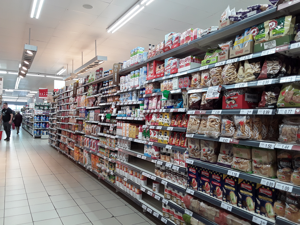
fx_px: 234
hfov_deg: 65.3
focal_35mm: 27
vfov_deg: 51.4
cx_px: 150
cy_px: 112
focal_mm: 2.91
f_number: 1.9
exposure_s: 1/33
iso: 50
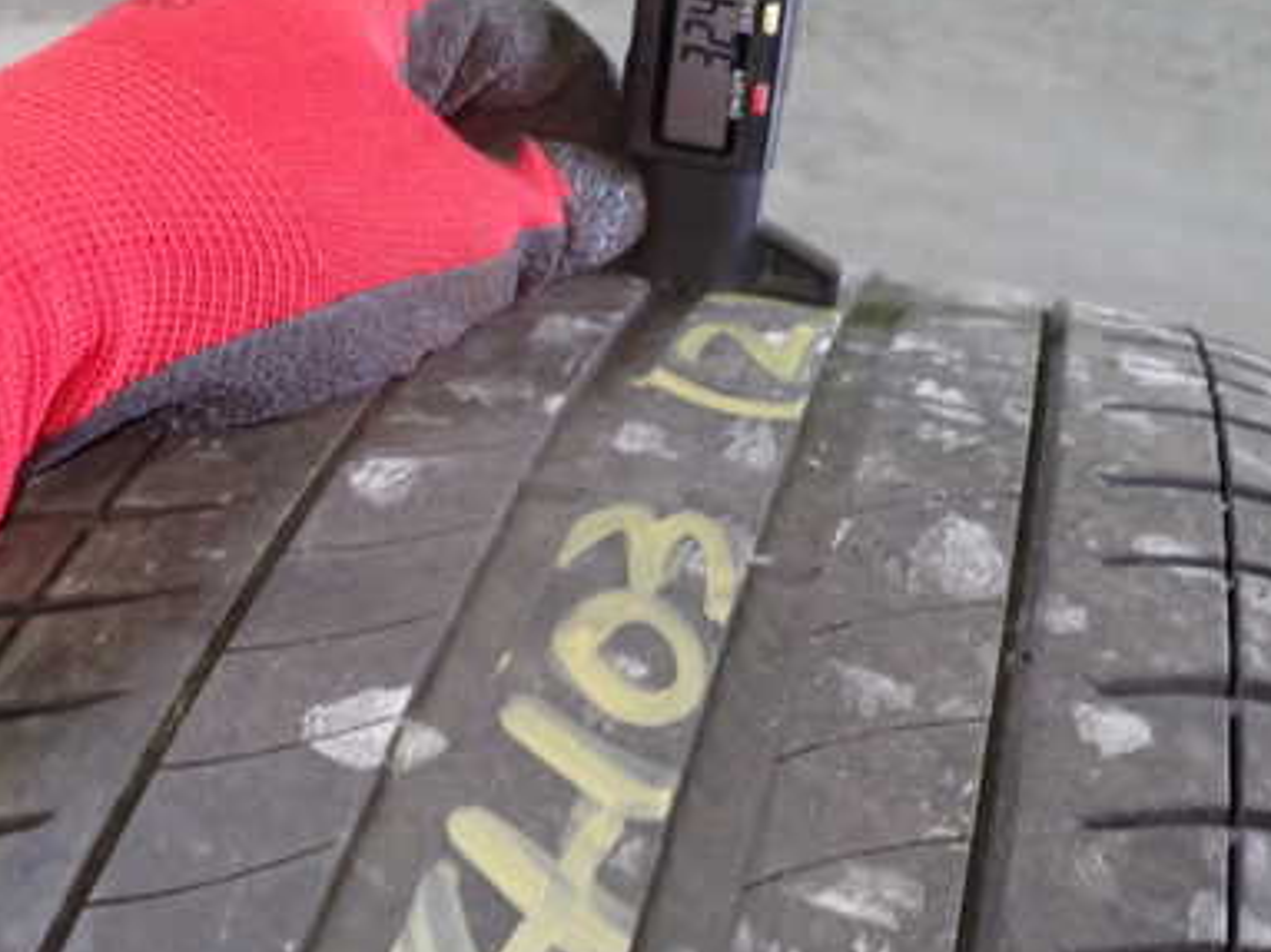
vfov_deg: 30.8
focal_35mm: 47
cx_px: 664
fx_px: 1725
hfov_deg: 40.4
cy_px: 438
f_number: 2.3
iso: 500
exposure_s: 1/30
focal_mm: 5.4
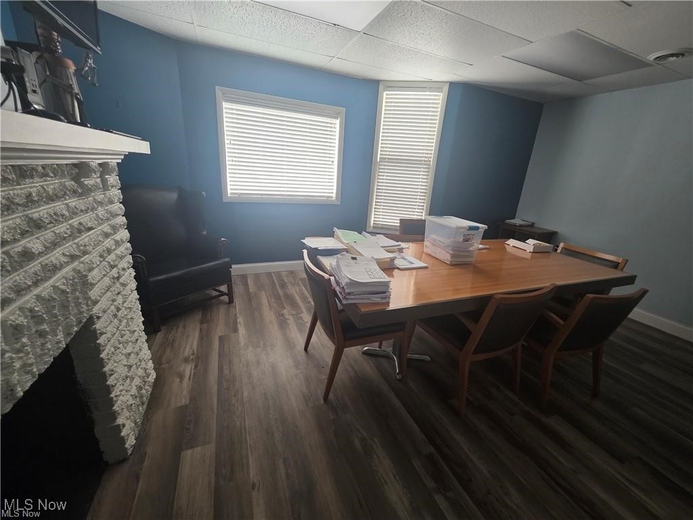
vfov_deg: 89.9
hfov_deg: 106.2
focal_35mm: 13
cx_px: 346
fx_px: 260
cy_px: 260
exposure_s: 1/60
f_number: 1.9
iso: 250
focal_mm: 2.2
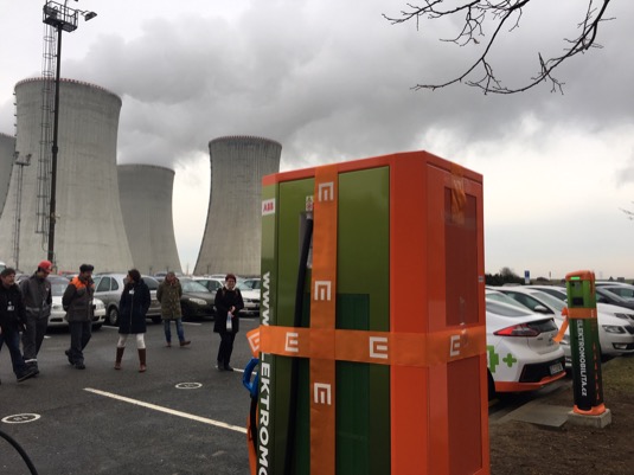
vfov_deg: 48.2
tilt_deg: +5.5
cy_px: 238
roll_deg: +0.6
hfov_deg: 61.7
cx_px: 317
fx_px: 531
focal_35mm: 29
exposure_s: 1/134
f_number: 2.2
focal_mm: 4.15
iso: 25
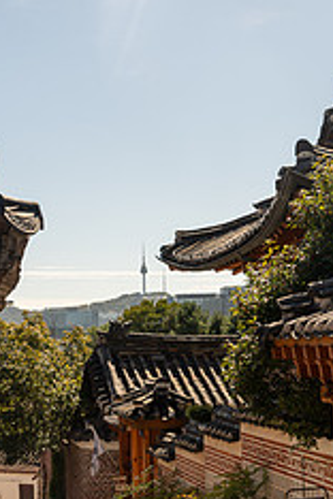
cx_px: 224
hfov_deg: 18.6
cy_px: 339
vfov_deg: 27.5
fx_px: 1013
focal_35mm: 73
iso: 64
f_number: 4
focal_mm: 38
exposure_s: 1/640
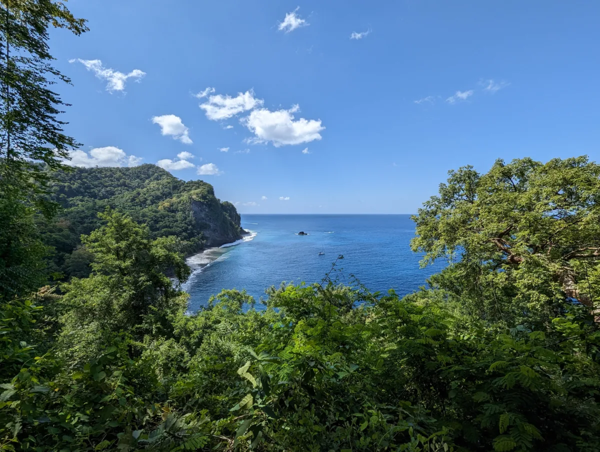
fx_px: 226
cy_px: 226
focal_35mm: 13
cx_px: 300
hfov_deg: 106.1
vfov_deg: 90.1
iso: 46
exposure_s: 1/1795
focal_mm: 1.95
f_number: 2.2
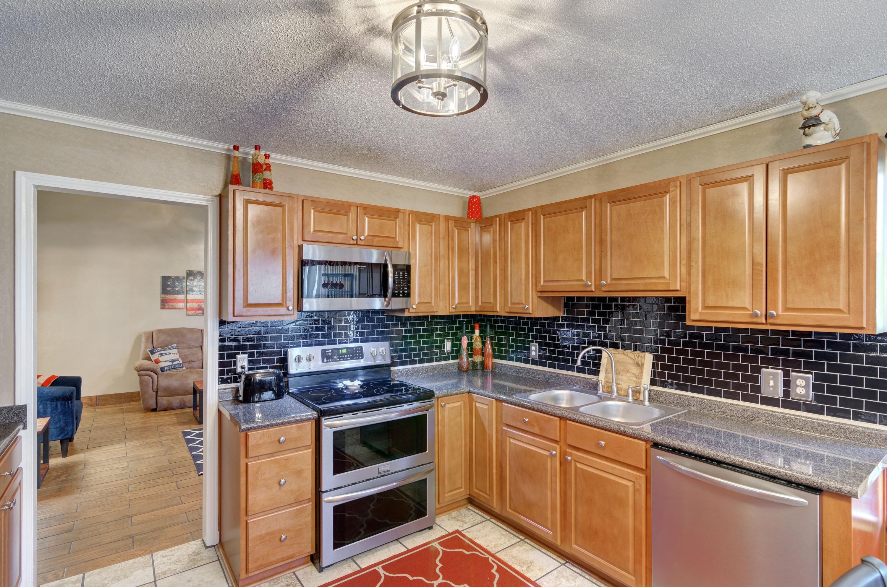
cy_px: 294
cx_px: 444
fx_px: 406
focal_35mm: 16
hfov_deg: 95.1
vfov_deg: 71.8
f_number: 6.3
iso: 100
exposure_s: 1/4
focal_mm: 11
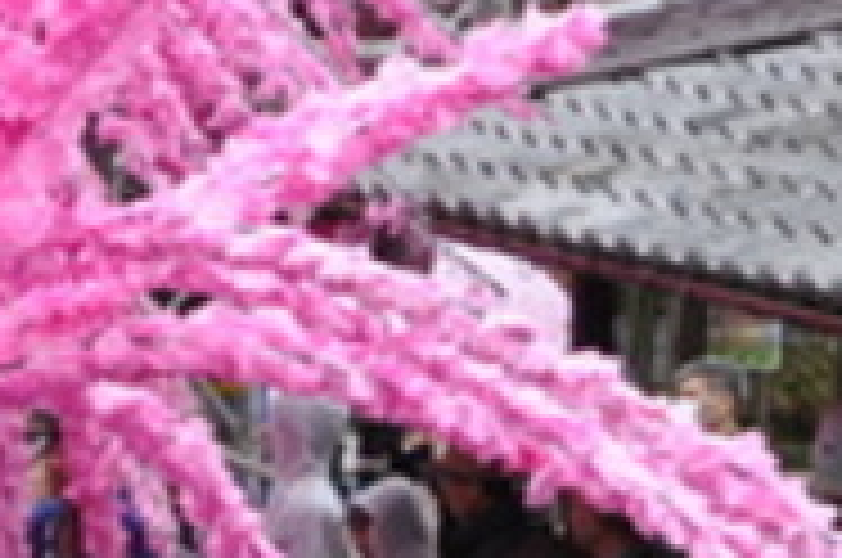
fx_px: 8989
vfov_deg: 3.6
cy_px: 380
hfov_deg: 5.2
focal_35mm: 385
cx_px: -1036
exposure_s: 1/200
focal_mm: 40
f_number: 11
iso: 400
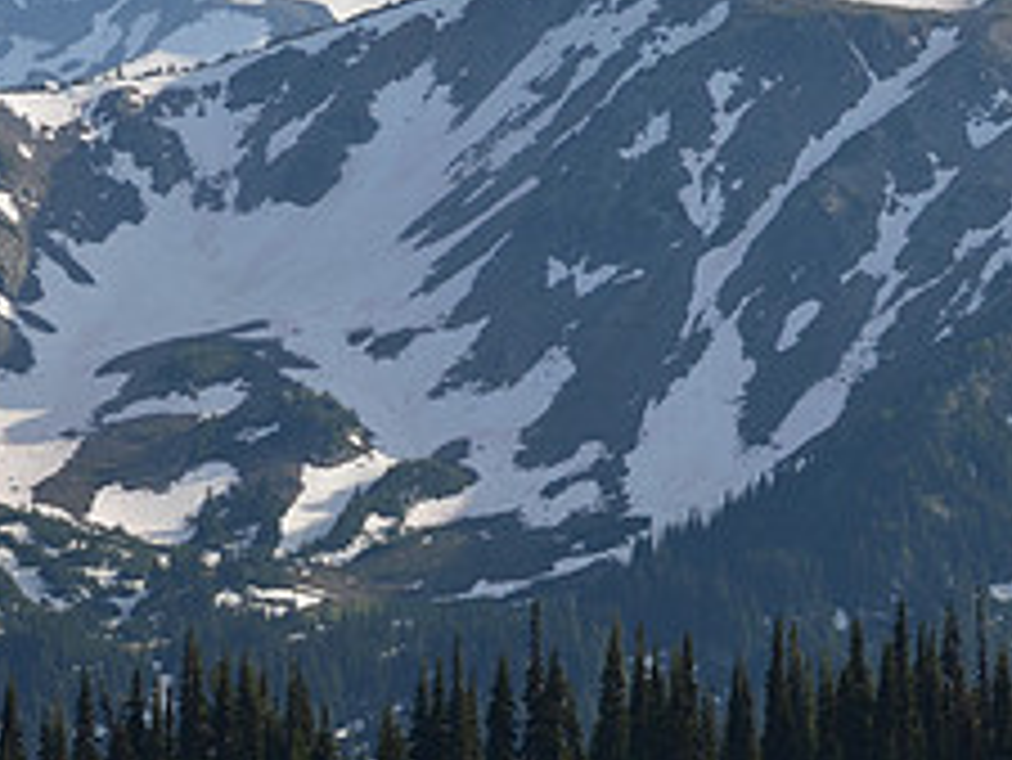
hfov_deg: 7.6
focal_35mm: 260
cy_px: 117
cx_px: 450
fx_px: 7605
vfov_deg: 5.7
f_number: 7.1
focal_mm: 70
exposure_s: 1/800
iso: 200
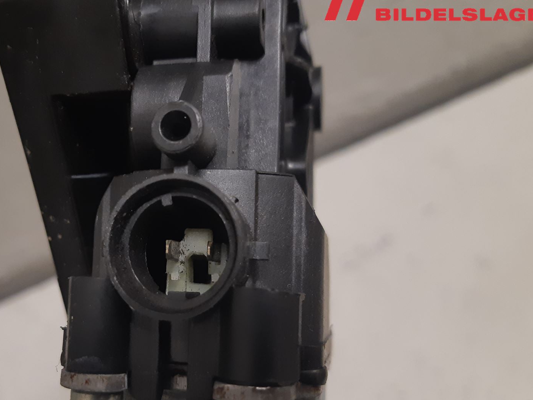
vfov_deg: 37.5
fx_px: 585
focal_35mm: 38
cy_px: 249
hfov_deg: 48.0
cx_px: 169
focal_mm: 3.93
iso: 160
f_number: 1.7
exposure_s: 1/50
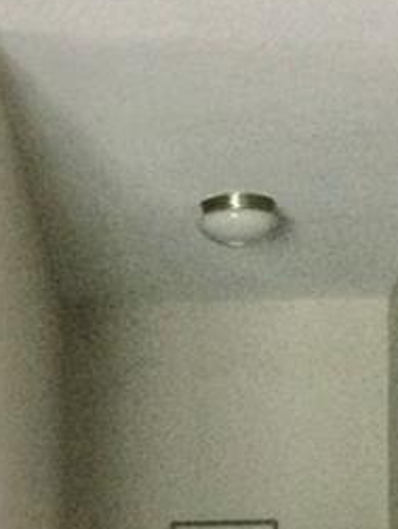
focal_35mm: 148
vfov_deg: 12.1
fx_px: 2263
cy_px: 999
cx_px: 164
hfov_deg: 10.0
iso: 200
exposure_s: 1/30
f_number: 2.4
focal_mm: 3.3
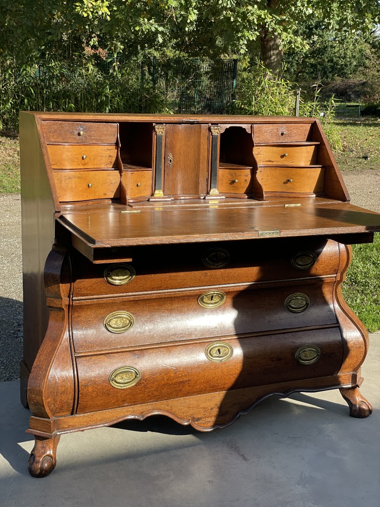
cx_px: 190
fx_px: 761
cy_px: 254
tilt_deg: -11.9
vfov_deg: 36.8
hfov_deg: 28.0
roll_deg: -1.6
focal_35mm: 52
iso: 25
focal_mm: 6
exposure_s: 1/695
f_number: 2
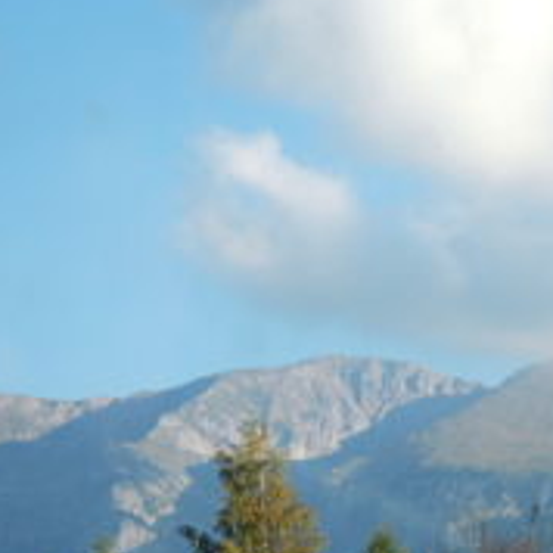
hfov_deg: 7.0
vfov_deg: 7.0
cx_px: 413
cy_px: 421
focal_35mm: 251
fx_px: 4537
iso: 100
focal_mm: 70
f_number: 4.5
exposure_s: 1/250
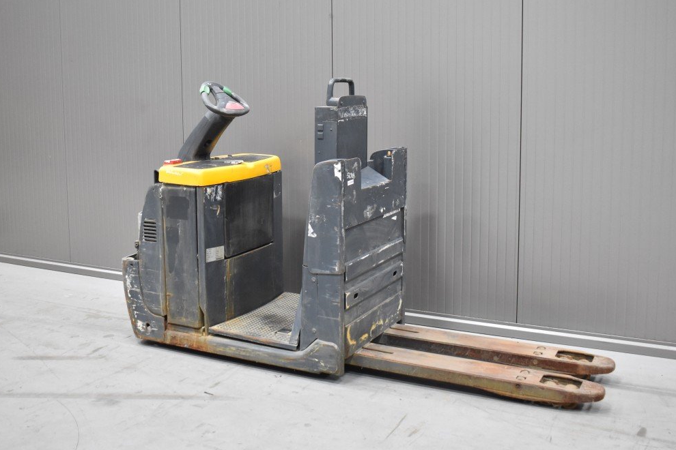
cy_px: 183
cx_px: 335
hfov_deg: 48.5
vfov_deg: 33.3
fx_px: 751
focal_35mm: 40
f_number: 4
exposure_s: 1/50
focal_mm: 22
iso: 1600
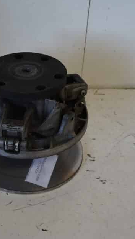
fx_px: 342
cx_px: 13
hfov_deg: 21.8
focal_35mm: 54
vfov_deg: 38.6
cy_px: 128
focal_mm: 21
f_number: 5
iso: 640
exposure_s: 1/60
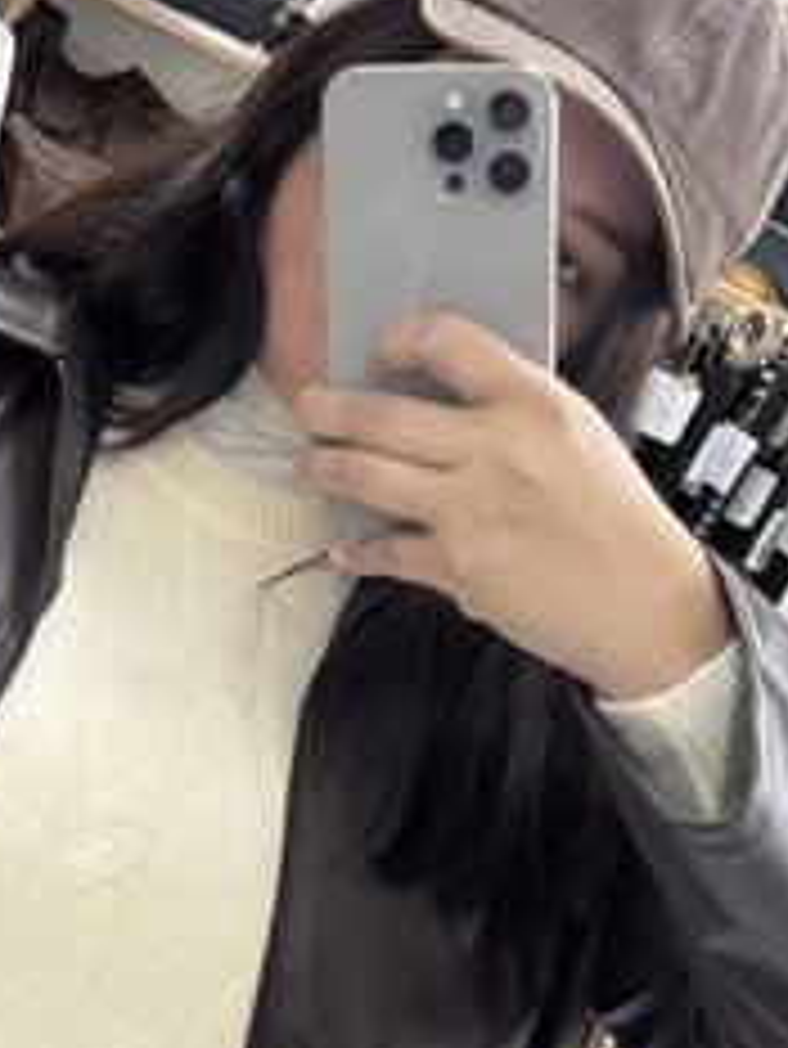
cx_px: 113
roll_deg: -27.1
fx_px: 3336
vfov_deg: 17.9
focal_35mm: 110
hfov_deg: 13.4
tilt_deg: -9.6
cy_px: 623
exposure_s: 1/50
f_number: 1.78
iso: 250
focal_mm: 6.76
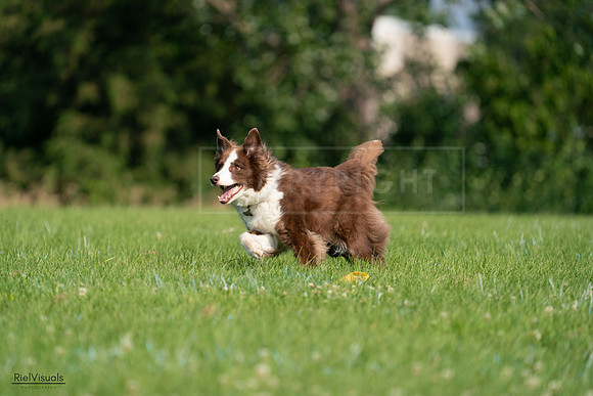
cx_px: 296
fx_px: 7084
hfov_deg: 4.8
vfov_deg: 3.2
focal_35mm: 430
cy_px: 198
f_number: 6.3
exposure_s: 1/4000
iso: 1000
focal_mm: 430
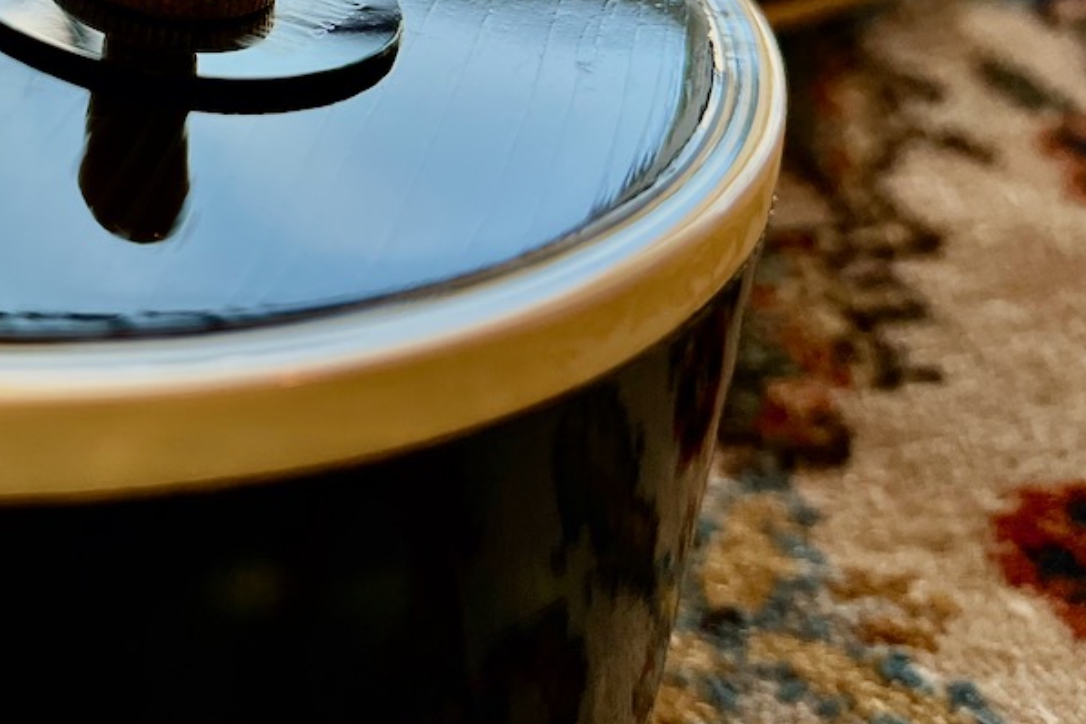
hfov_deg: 31.5
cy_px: -133
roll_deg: +0.7
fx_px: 1750
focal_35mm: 58
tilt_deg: -20.9
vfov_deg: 21.8
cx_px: -35
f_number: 1.5
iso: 50
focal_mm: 5.7
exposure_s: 1/379
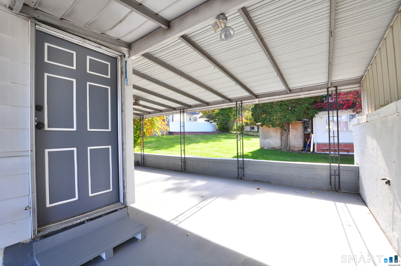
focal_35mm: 15
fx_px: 167
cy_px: 133
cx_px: 200
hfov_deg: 100.5
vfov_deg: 77.2
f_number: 8
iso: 250
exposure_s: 1/50
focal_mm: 10
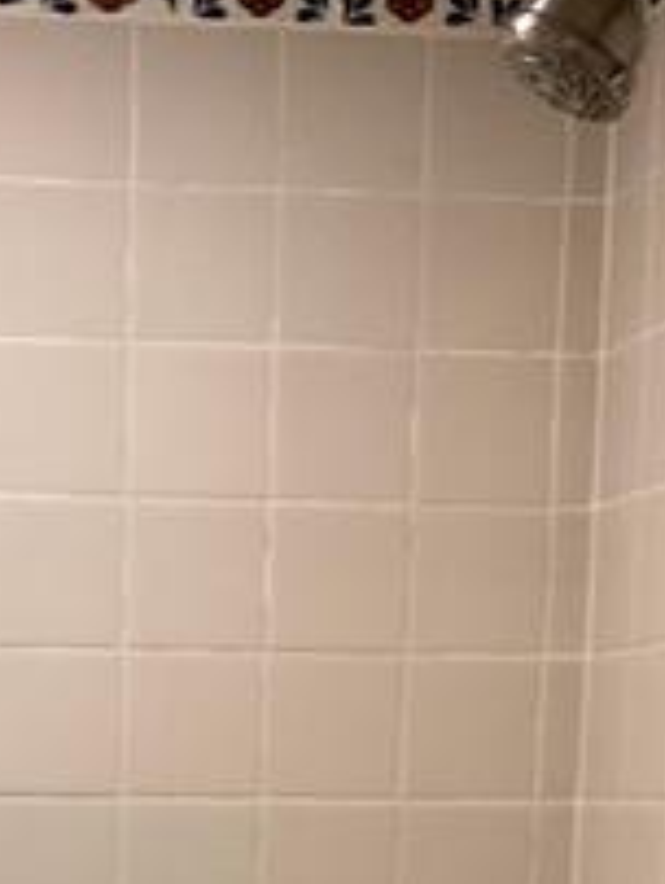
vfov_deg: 16.1
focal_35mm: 110
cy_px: 1400
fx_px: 2812
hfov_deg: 13.4
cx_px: 140
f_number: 1.8
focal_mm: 3
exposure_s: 1/40
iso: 200
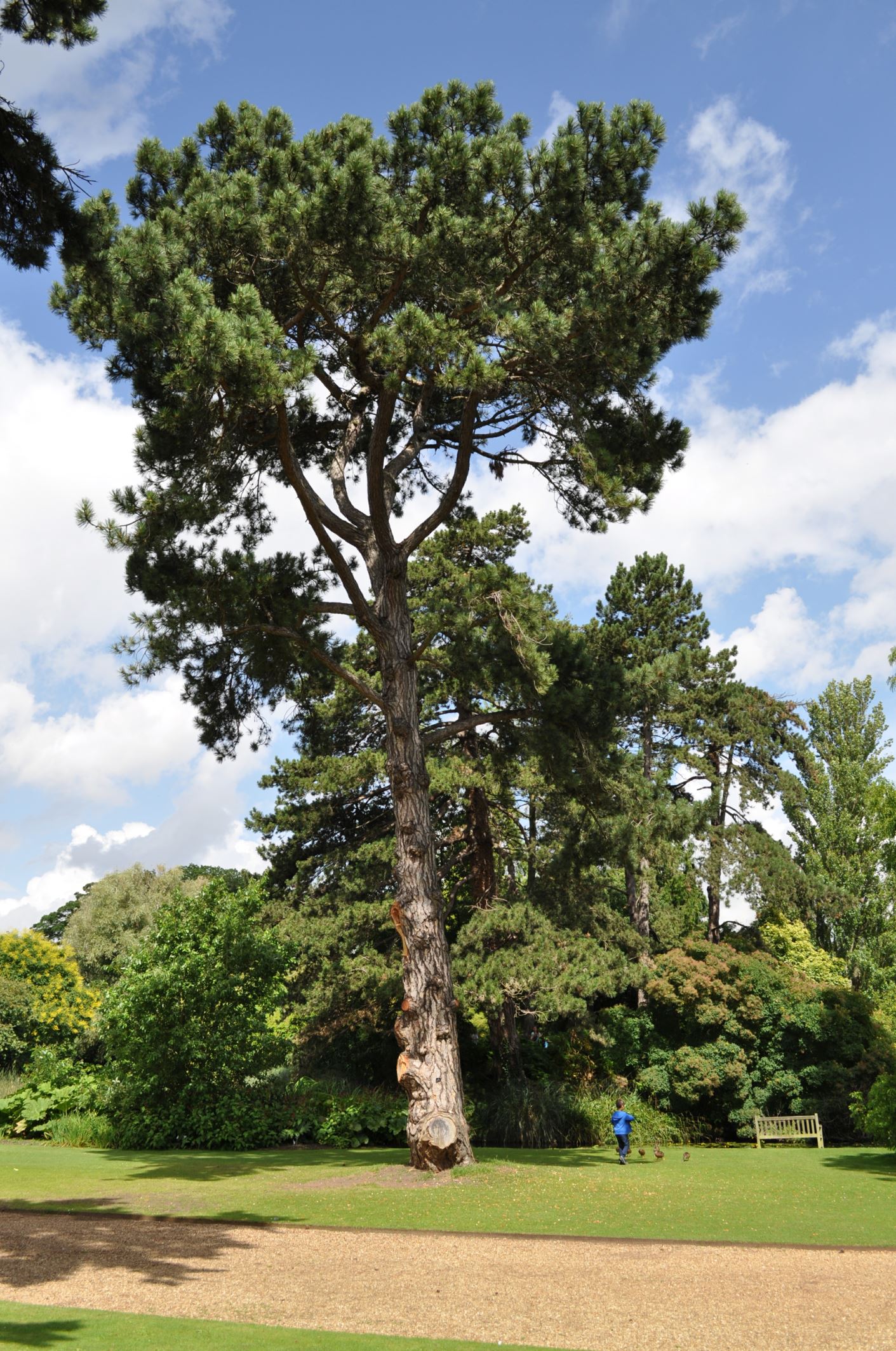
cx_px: 448
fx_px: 1235
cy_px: 676
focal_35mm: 33
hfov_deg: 39.9
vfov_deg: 57.3
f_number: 10
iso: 200
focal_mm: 22
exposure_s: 1/400
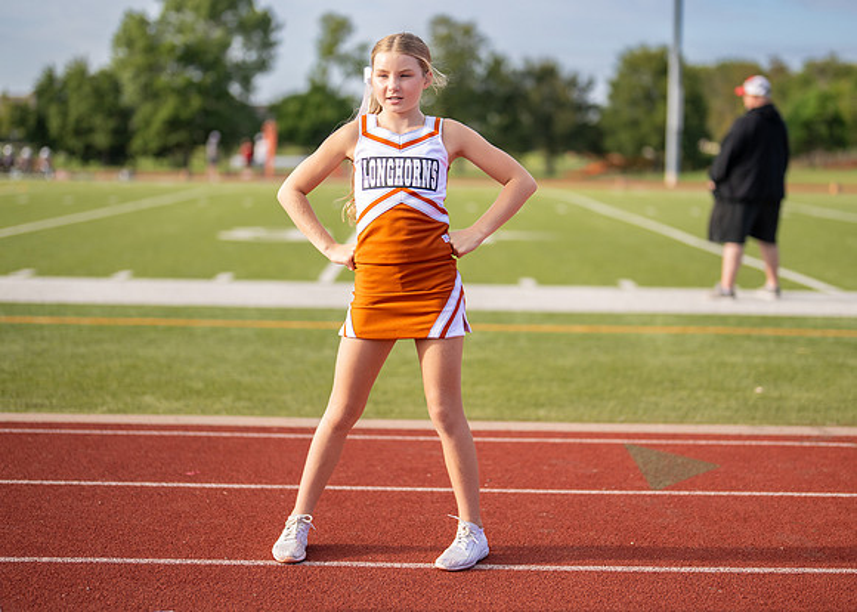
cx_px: 447
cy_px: 273
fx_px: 1582
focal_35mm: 65
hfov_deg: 30.3
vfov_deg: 21.9
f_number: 1.2
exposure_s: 1/10000
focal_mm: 50
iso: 200
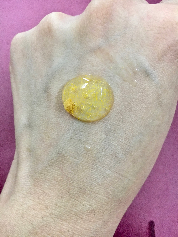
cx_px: 89
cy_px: 118
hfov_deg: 48.2
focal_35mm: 29
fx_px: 199
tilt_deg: -77.7
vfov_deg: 61.7
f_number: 2.2
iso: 200
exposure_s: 1/33
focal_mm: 4.15
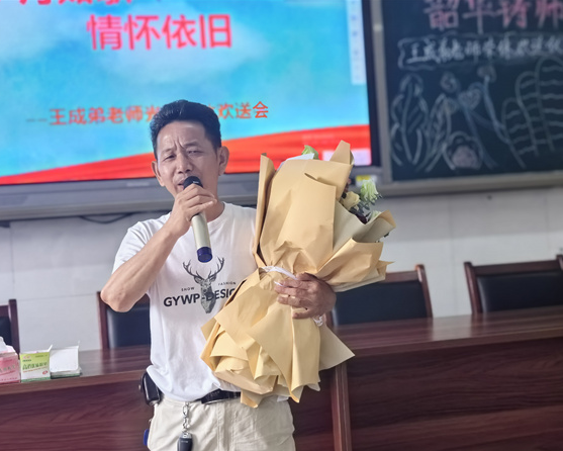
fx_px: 1033
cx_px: 288
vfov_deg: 24.6
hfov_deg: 30.5
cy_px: 227
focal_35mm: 62
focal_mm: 5.75
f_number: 2
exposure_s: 1/100
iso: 200
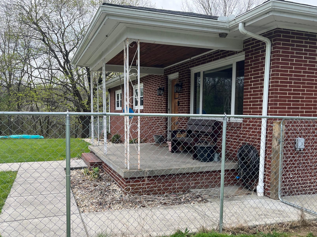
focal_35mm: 33
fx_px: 302
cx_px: 164
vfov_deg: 42.7
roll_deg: -0.2
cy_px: 142
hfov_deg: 55.3
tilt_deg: -6.0
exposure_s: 1/992
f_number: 1.6
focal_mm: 5.1
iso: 50
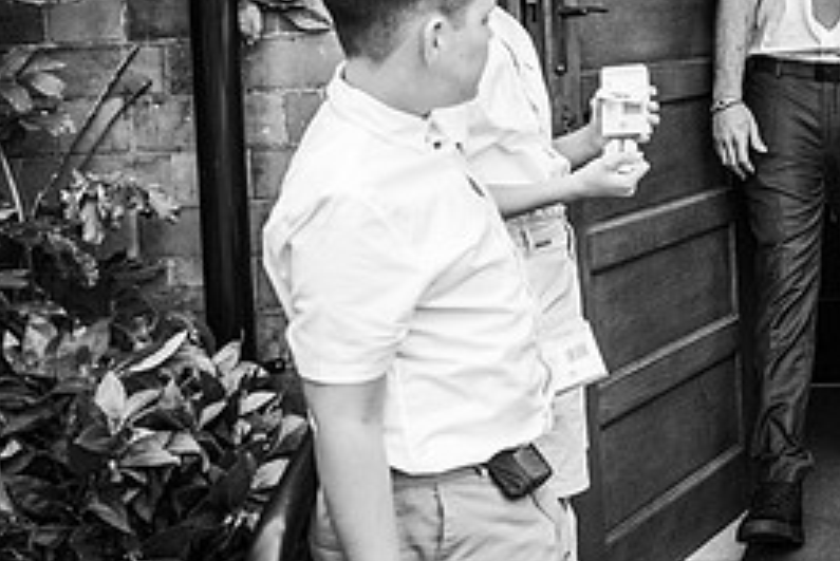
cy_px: 82
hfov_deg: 26.4
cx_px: 900
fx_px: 1657
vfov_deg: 19.0
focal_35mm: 71
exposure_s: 1/1000
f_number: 4
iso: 640
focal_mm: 32.5
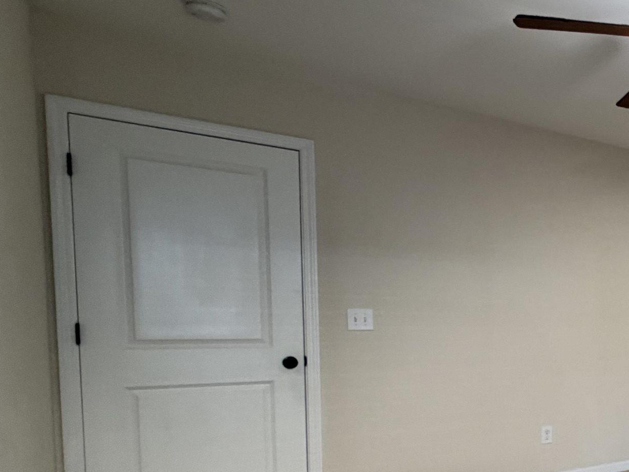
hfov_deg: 37.3
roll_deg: -0.6
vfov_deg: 39.5
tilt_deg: -3.3
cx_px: 782
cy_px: 360
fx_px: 636
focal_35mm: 35
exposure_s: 1/60
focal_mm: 2.22
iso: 250
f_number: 2.2
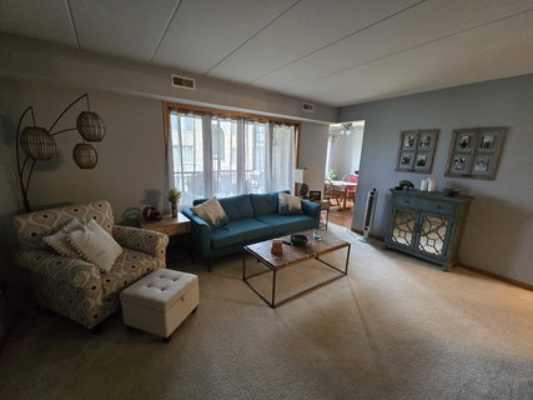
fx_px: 200
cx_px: 266
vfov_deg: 89.9
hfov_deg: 106.2
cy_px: 200
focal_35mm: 13
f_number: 2.2
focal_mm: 2.2
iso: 640
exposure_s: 1/60
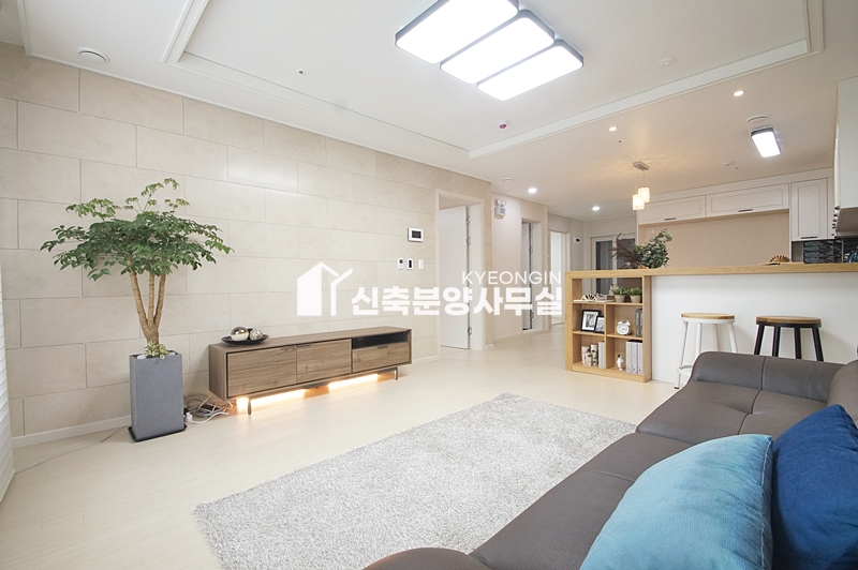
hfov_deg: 100.4
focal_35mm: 15
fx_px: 357
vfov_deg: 77.2
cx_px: 429
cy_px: 285
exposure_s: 1/20
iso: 800
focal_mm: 10
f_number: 9
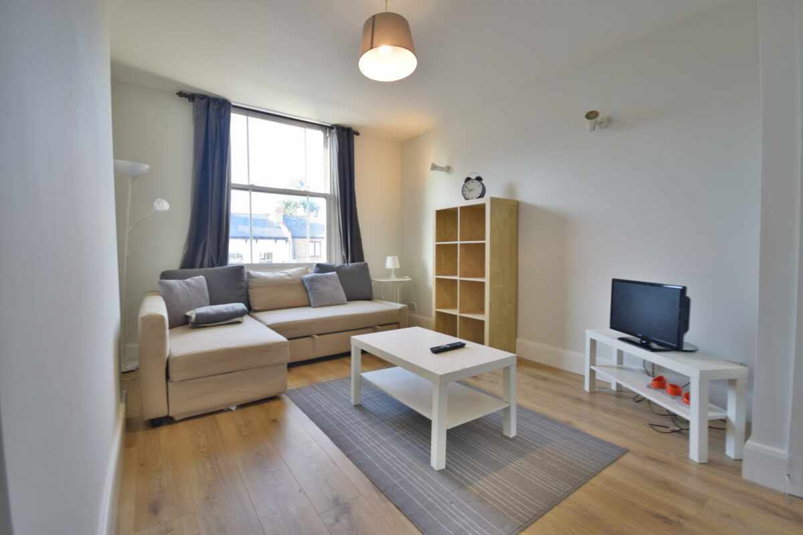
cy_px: 268
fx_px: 335
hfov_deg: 100.4
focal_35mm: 15
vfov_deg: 77.3
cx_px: 402
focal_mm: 10
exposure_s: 1/40
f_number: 4
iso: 500
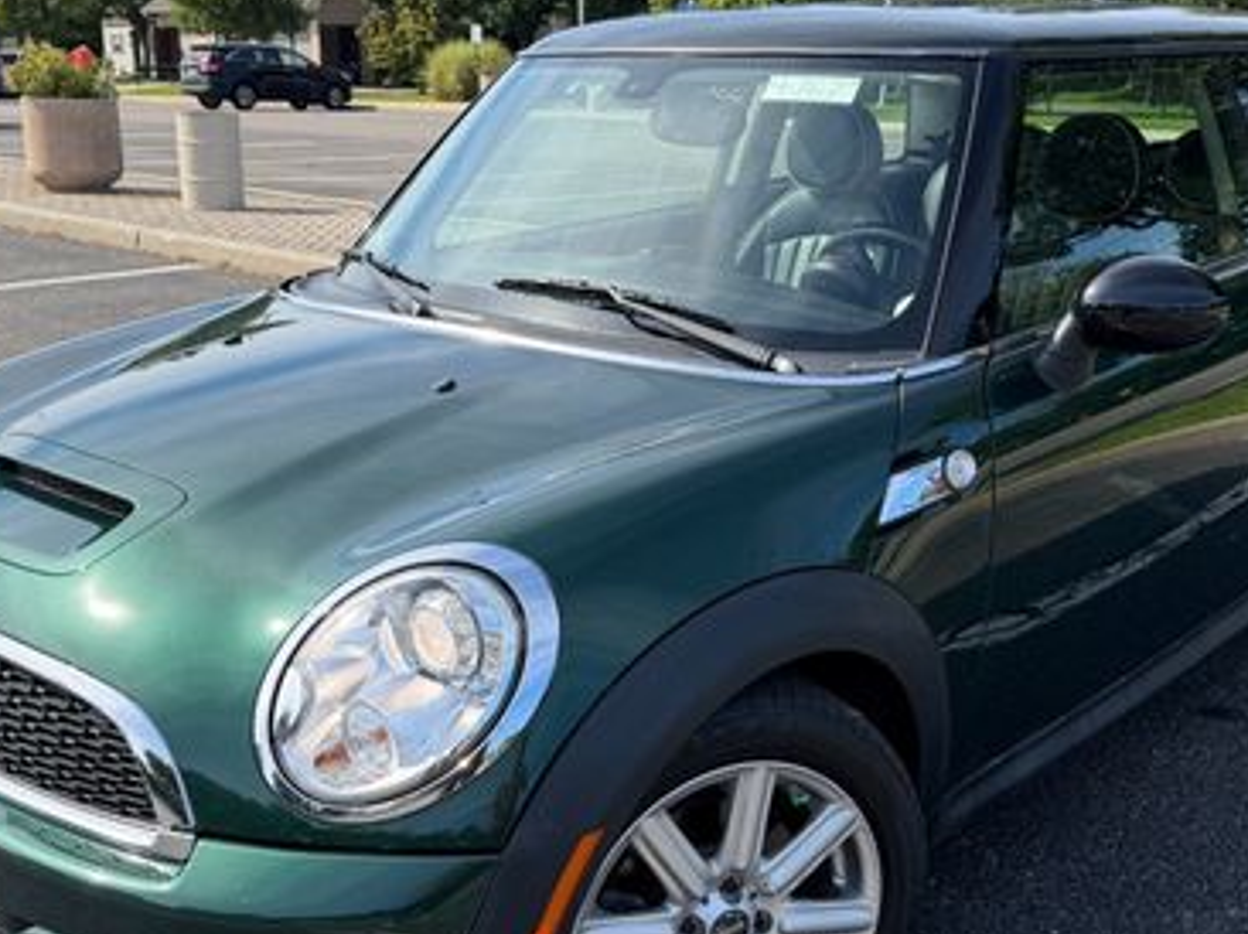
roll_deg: -0.7
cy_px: 522
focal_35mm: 42
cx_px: 662
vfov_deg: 34.3
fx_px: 1513
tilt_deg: -17.1
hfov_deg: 44.8
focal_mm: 6.76
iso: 80
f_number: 1.78
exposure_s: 1/1949
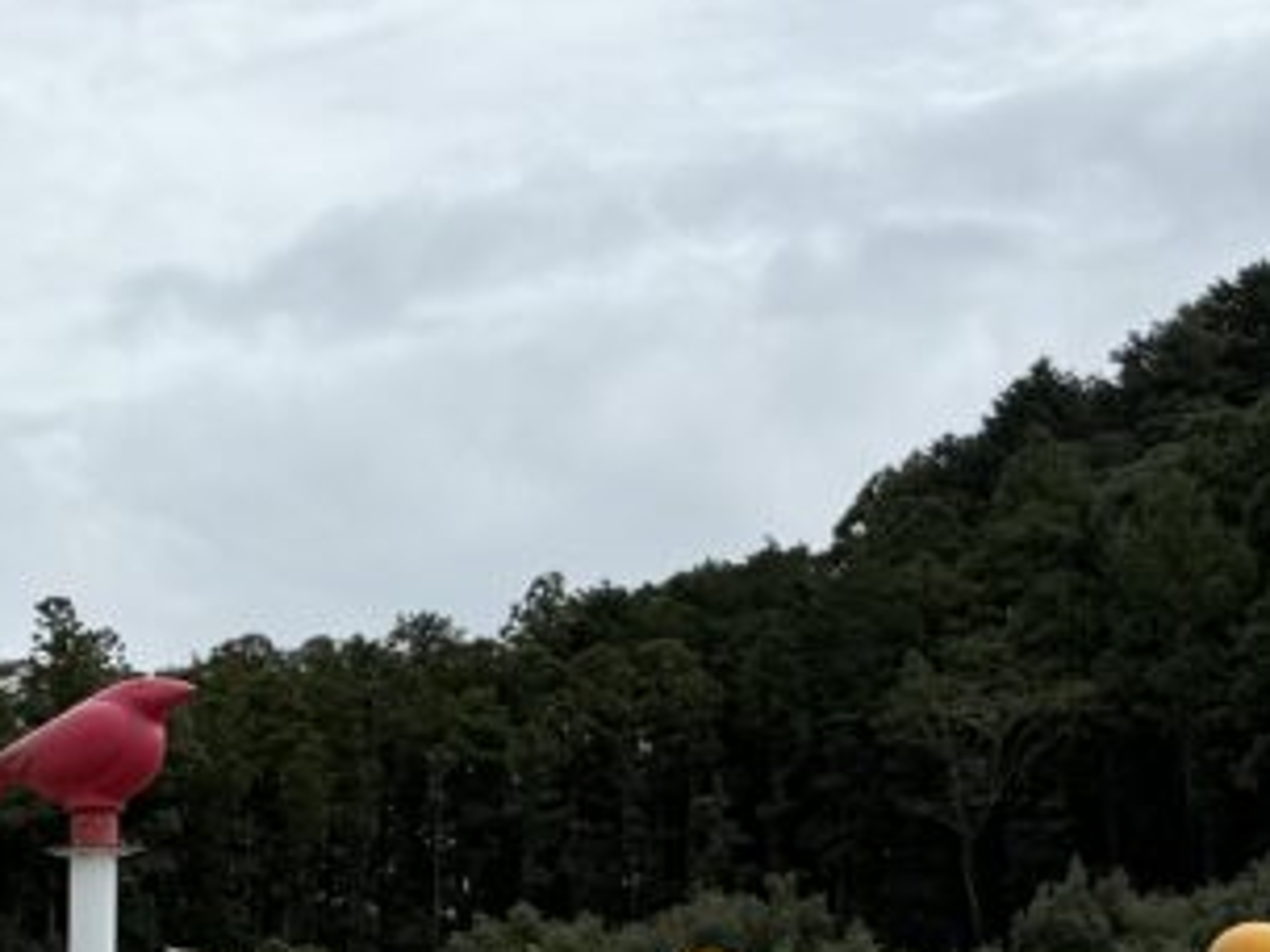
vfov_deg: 14.1
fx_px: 3706
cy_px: 1240
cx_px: -948
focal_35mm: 101
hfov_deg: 16.6
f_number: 1.78
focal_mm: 6.76
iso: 80
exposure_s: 1/10309
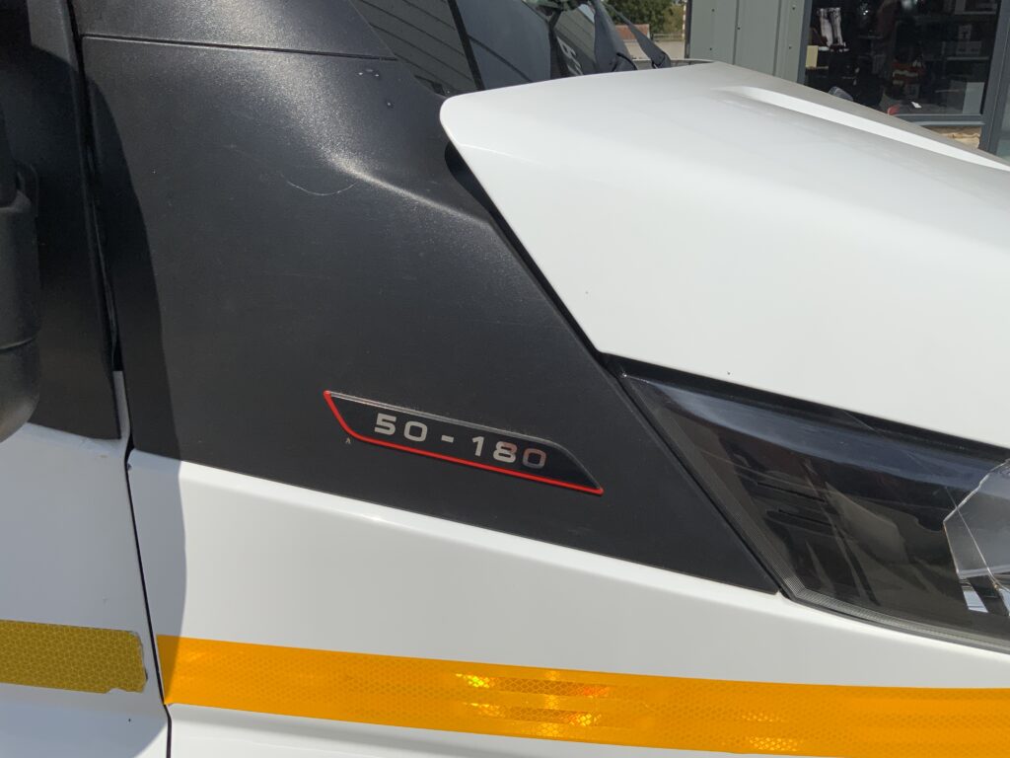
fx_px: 846
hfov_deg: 61.7
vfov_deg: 48.2
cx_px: 505
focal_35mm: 29
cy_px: 379
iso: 20
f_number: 1.8
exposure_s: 1/5814
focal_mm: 3
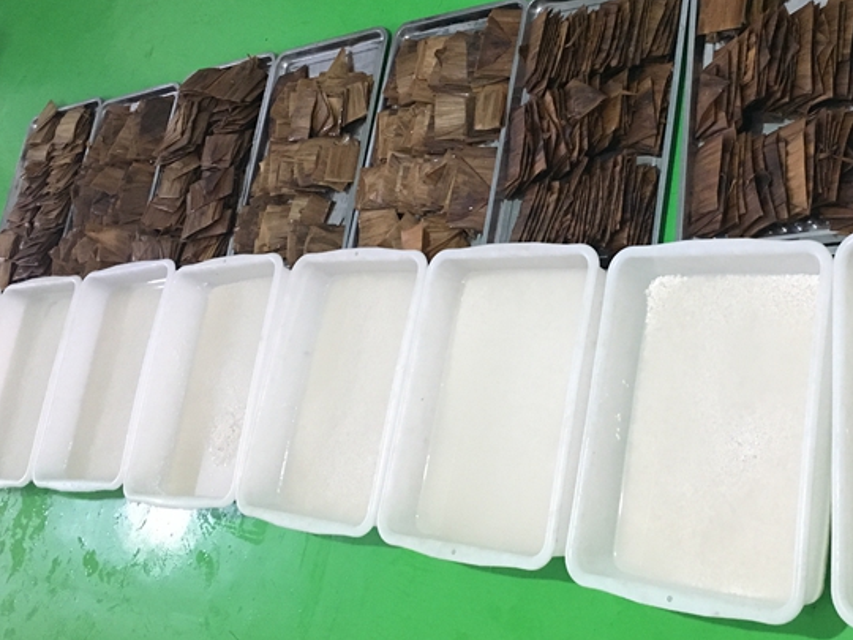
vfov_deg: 33.3
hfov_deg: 43.0
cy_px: 216
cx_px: 594
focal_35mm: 43
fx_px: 1060
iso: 200
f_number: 2.2
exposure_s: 1/25
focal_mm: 4.15
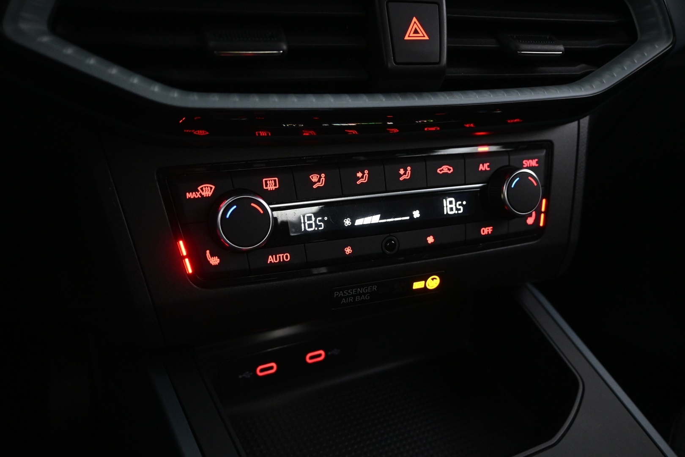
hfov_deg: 61.9
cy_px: 228
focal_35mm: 30
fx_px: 571
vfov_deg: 43.6
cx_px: 342
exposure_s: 1/30
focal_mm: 20
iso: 3200
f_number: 3.8
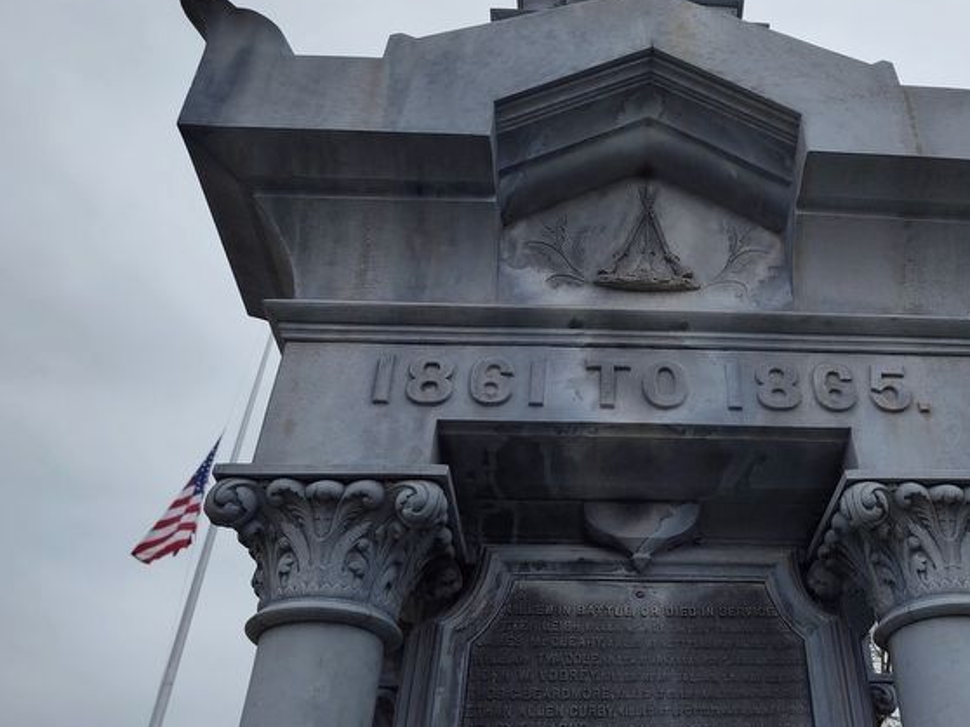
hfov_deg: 53.7
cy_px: 303
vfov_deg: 42.8
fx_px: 924
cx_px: 681
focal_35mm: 33
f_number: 1.8
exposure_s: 1/679
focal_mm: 5.56
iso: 100
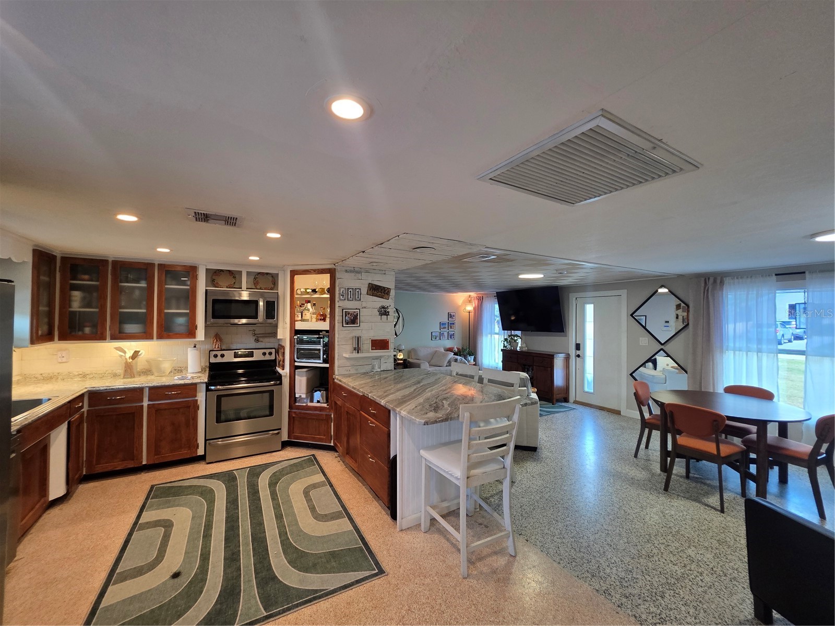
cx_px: 418
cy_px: 313
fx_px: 314
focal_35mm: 13
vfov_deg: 89.9
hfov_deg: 106.2
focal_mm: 2.2
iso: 250
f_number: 1.9
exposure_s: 1/120
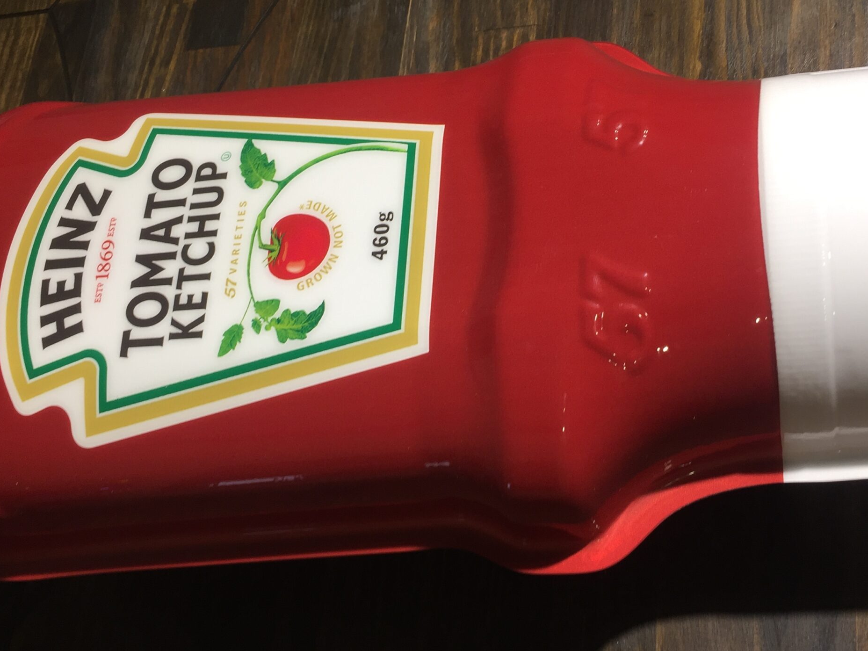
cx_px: 453
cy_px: 336
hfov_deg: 46.8
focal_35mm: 40
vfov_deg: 36.0
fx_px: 1003
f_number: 2.2
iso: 40
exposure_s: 1/60
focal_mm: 4.15
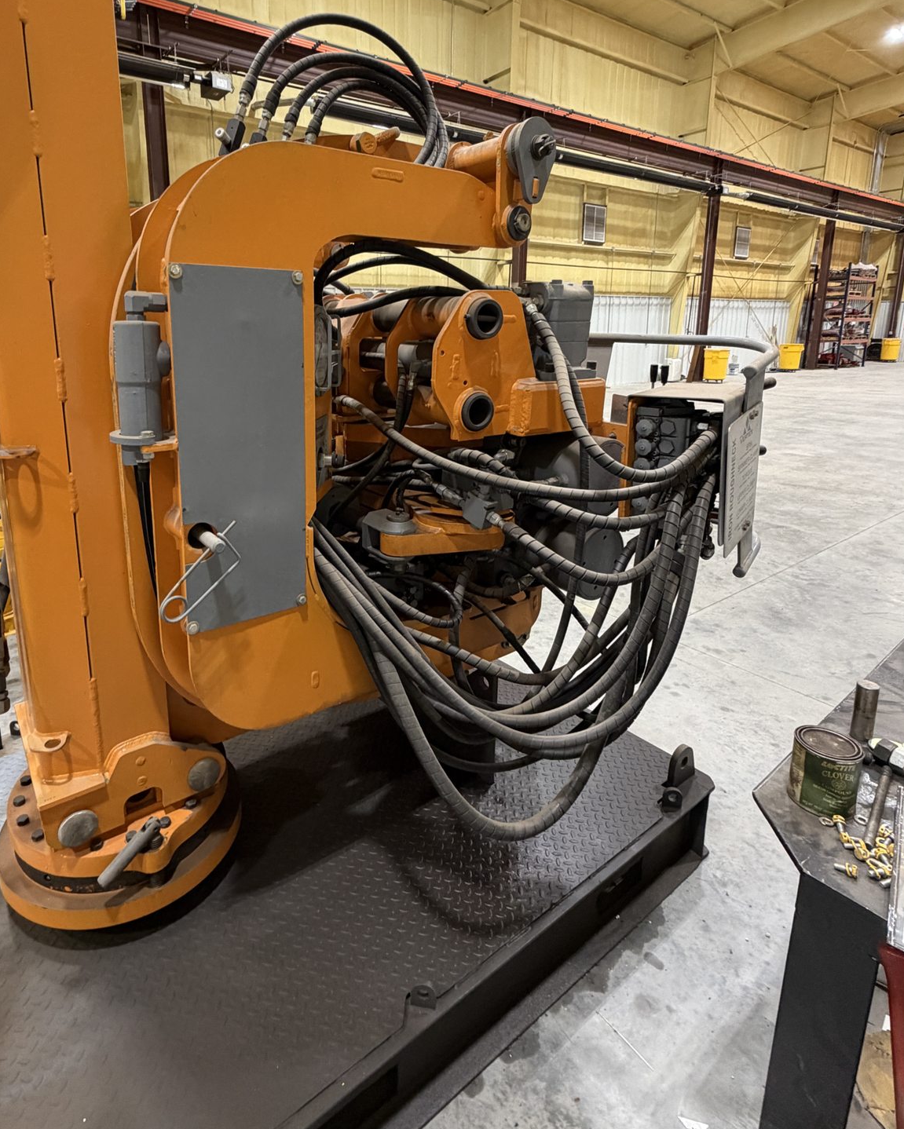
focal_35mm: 19
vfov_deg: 82.5
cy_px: 462
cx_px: 361
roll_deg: +0.0
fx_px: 635
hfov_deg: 70.1
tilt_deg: -11.6
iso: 320
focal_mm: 2.22
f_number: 2.2
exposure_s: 1/68
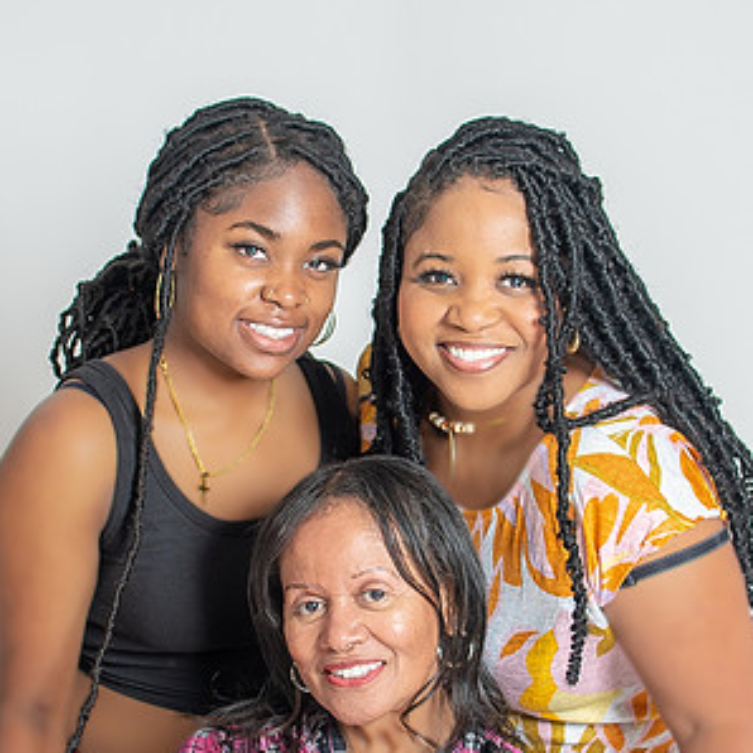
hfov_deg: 15.4
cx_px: 331
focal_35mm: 113
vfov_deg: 15.4
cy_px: 438
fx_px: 2781
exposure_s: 1/125
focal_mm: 35
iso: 100
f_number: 3.5
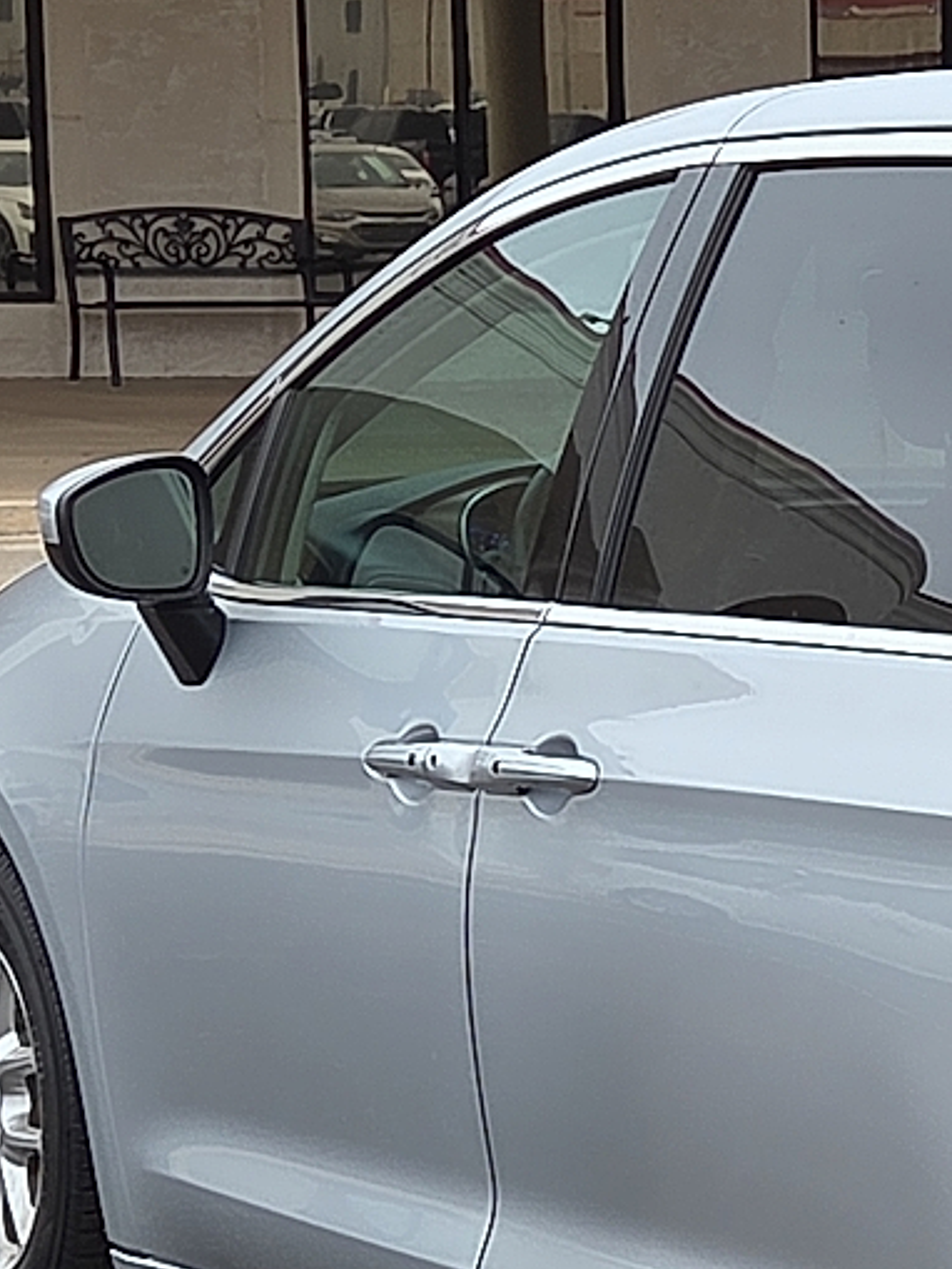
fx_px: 4838
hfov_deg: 10.6
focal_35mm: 132
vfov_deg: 14.9
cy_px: 952
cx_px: 1690
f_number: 1.8
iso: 34
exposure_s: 1/119
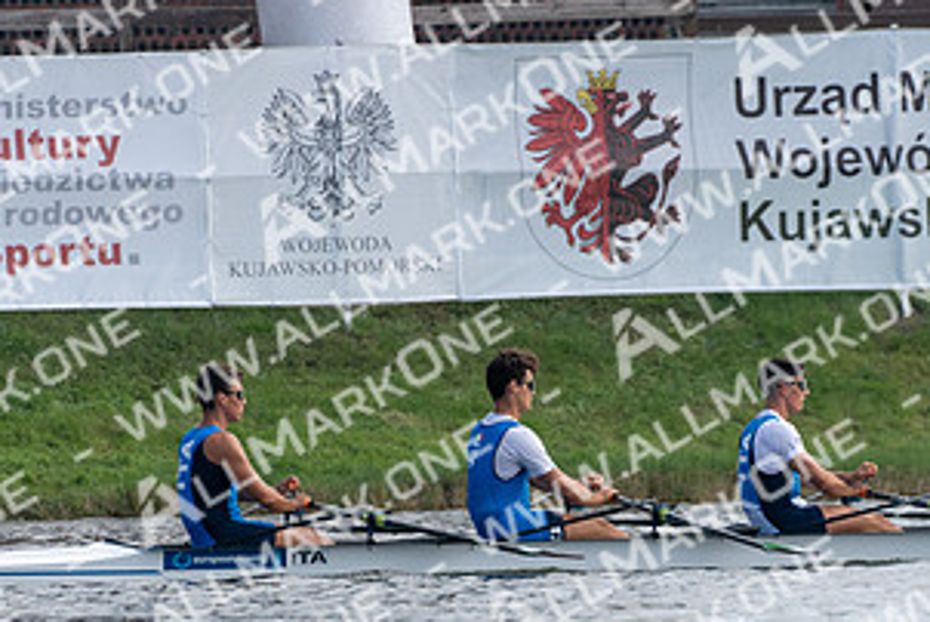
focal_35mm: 714
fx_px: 18462
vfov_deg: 1.9
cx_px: 545
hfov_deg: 2.9
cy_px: 445
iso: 640
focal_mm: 372
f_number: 5.6
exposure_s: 1/1600
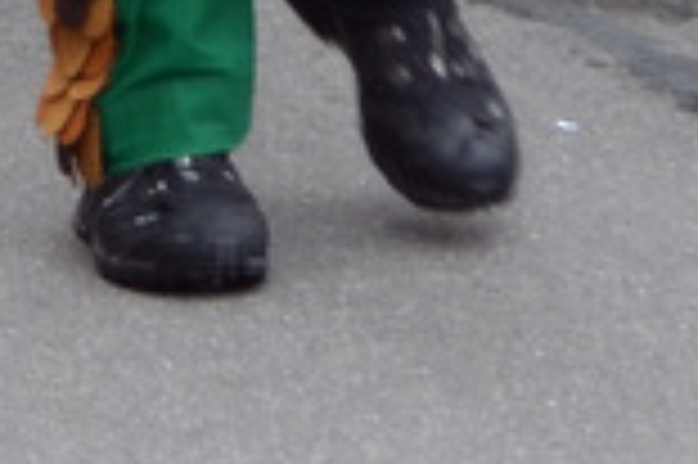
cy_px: -1327
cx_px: 243
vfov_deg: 3.2
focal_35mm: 418
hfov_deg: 4.9
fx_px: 8096
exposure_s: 1/100
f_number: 5
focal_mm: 36
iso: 200
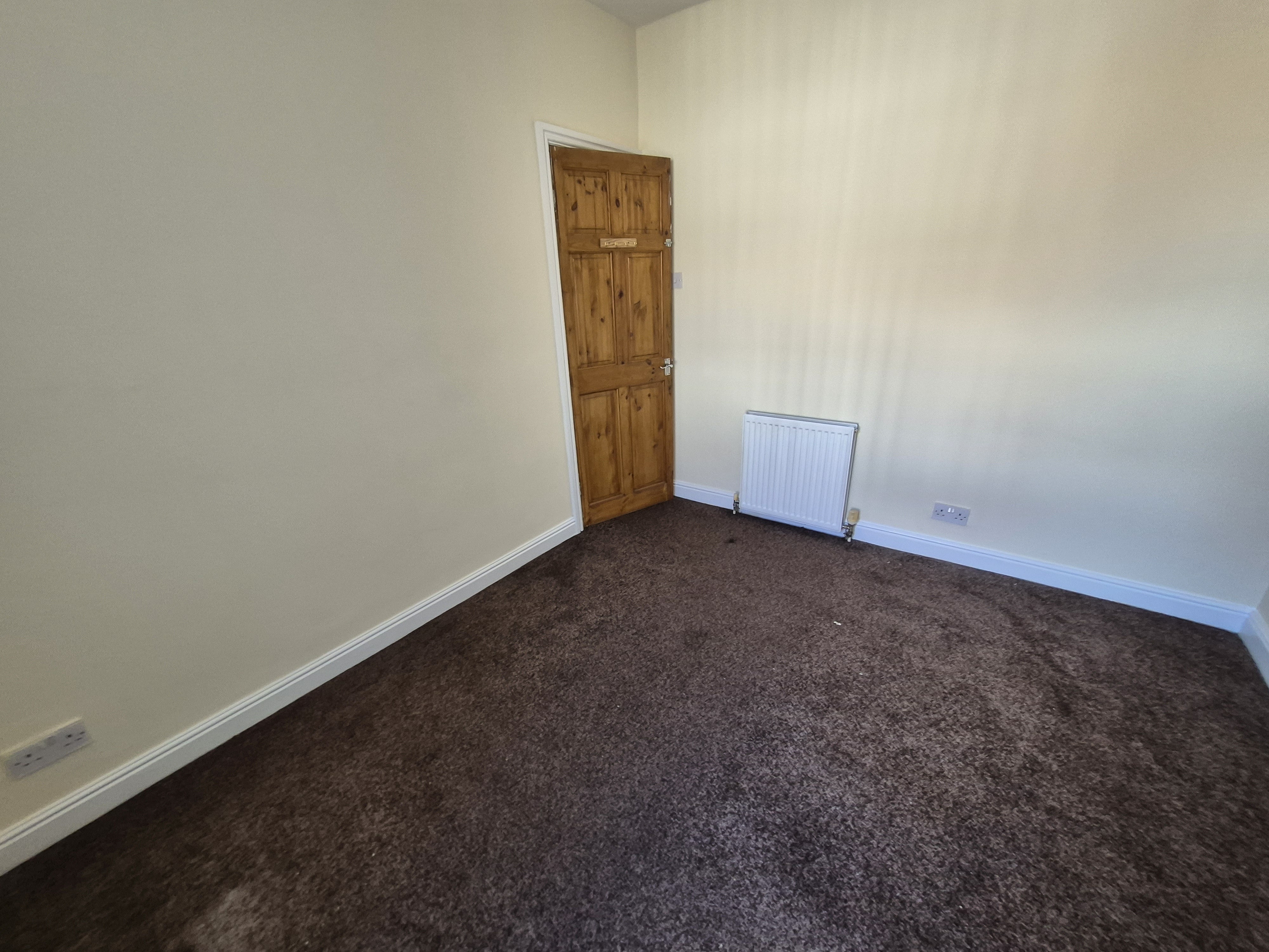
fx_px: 477
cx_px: 634
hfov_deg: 106.2
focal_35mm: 13
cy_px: 476
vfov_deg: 89.9
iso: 125
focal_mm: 1.74
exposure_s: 1/50
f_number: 2.2
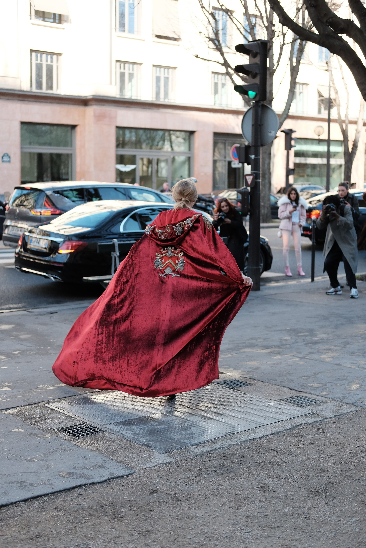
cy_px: 274
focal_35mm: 53
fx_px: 808
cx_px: 183
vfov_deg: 37.5
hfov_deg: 25.5
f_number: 2
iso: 640
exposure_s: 1/2000
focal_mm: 35
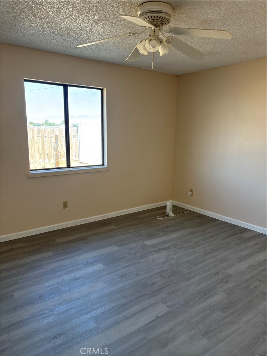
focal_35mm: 26
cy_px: 178
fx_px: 267
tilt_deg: -10.9
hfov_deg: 53.1
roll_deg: -0.4
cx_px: 134
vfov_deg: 67.3
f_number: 1.6
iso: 80
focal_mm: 5.96
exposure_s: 1/120
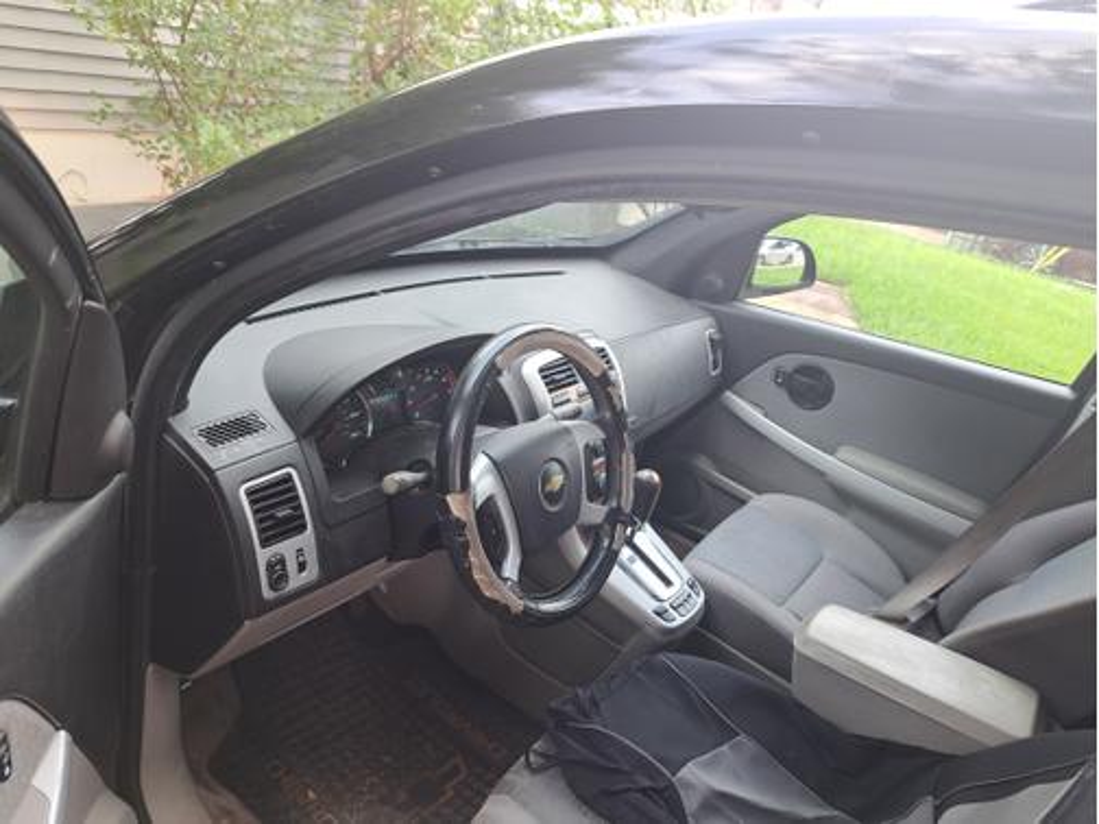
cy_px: 412
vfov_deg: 56.8
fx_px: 762
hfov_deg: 71.6
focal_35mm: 24
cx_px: 550
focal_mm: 5.23
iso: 50
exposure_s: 1/60
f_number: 1.8
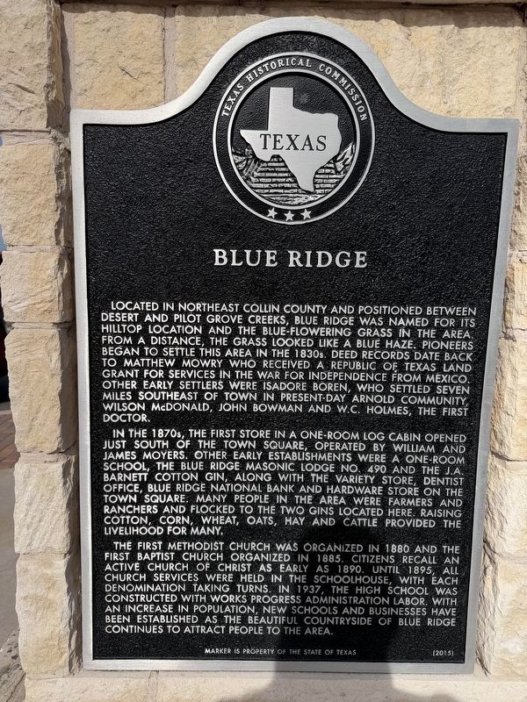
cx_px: 264
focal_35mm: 24
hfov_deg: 56.8
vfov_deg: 71.6
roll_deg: -0.4
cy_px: 351
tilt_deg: -7.6
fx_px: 487
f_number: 1.78
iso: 80
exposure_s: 1/8130
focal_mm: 6.76
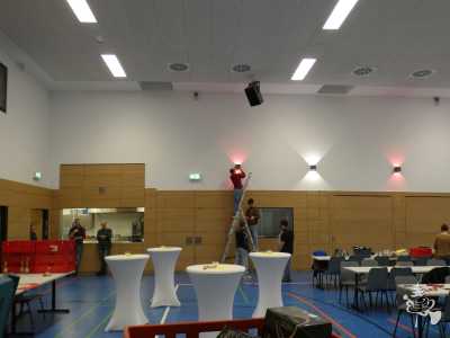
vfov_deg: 46.8
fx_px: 390
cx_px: 225
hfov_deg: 60.0
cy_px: 169
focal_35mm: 30
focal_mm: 5.3
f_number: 3.3
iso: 250
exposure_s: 1/80
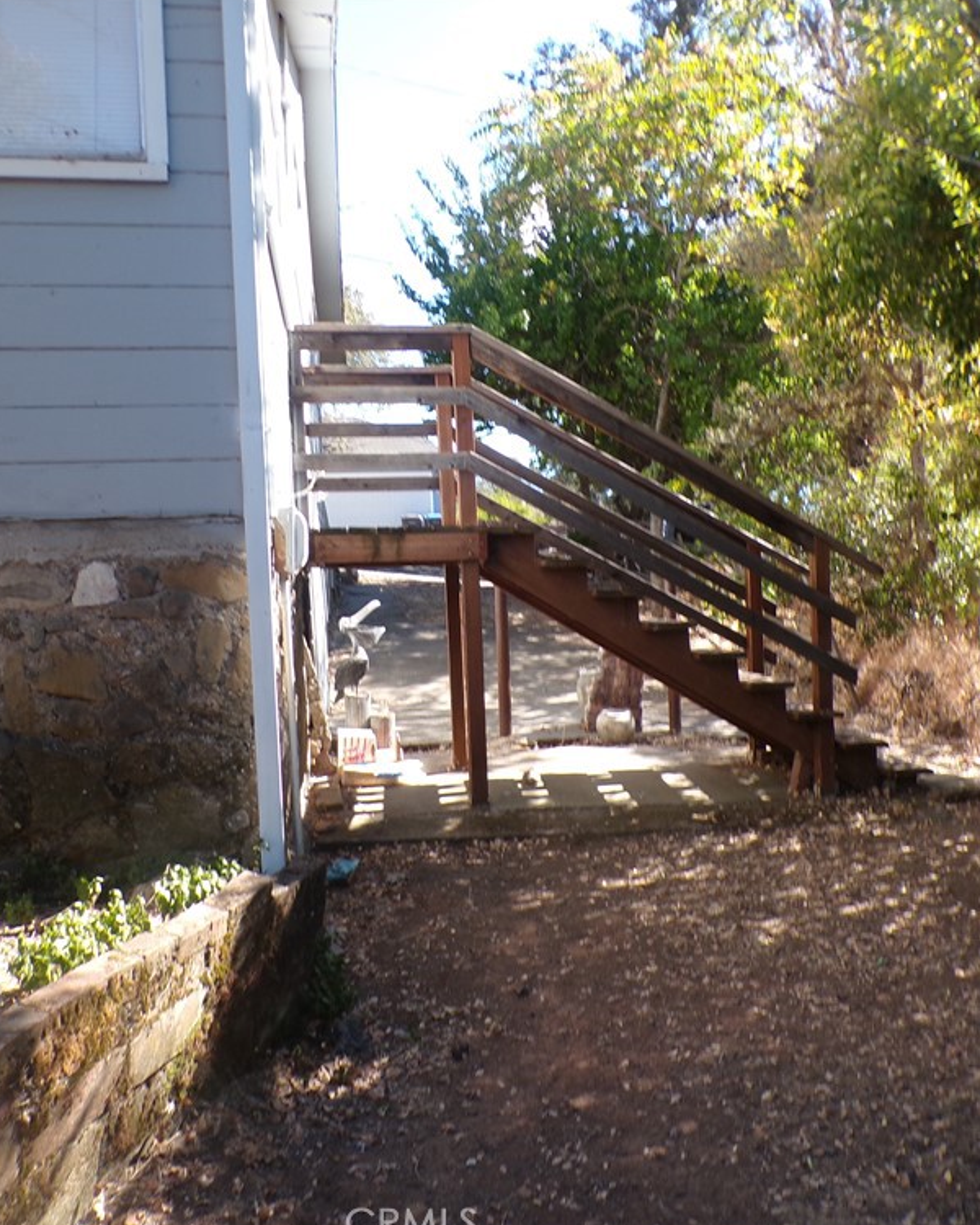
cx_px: 564
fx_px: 1160
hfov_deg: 45.7
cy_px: 619
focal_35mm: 32
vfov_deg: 55.7
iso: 100
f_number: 3
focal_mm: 4.3
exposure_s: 1/210
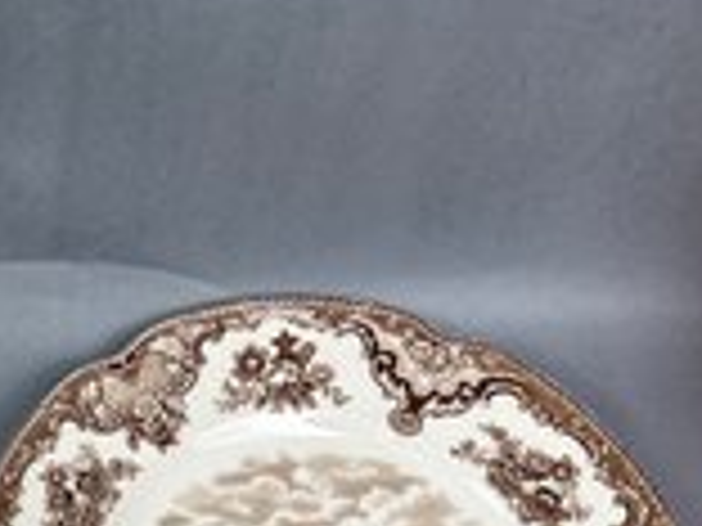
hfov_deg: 30.8
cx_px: -34
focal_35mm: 57
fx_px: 1156
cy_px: 537
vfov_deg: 24.4
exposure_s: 1/161
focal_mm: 5.7
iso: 40
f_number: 1.5
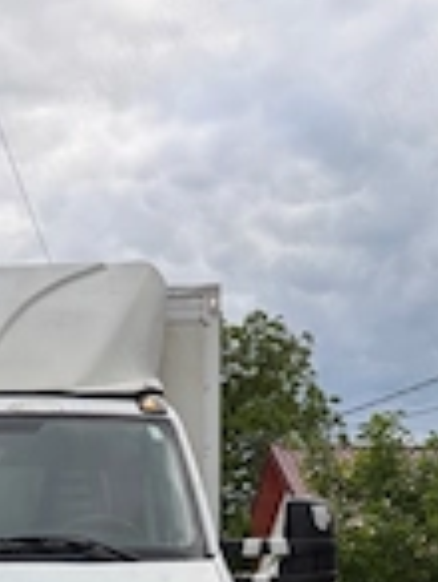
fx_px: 1194
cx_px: -44
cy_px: 690
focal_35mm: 71
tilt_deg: -1.6
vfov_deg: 24.8
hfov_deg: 19.9
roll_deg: -2.0
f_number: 1.6
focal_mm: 5.96
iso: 50
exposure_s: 1/615
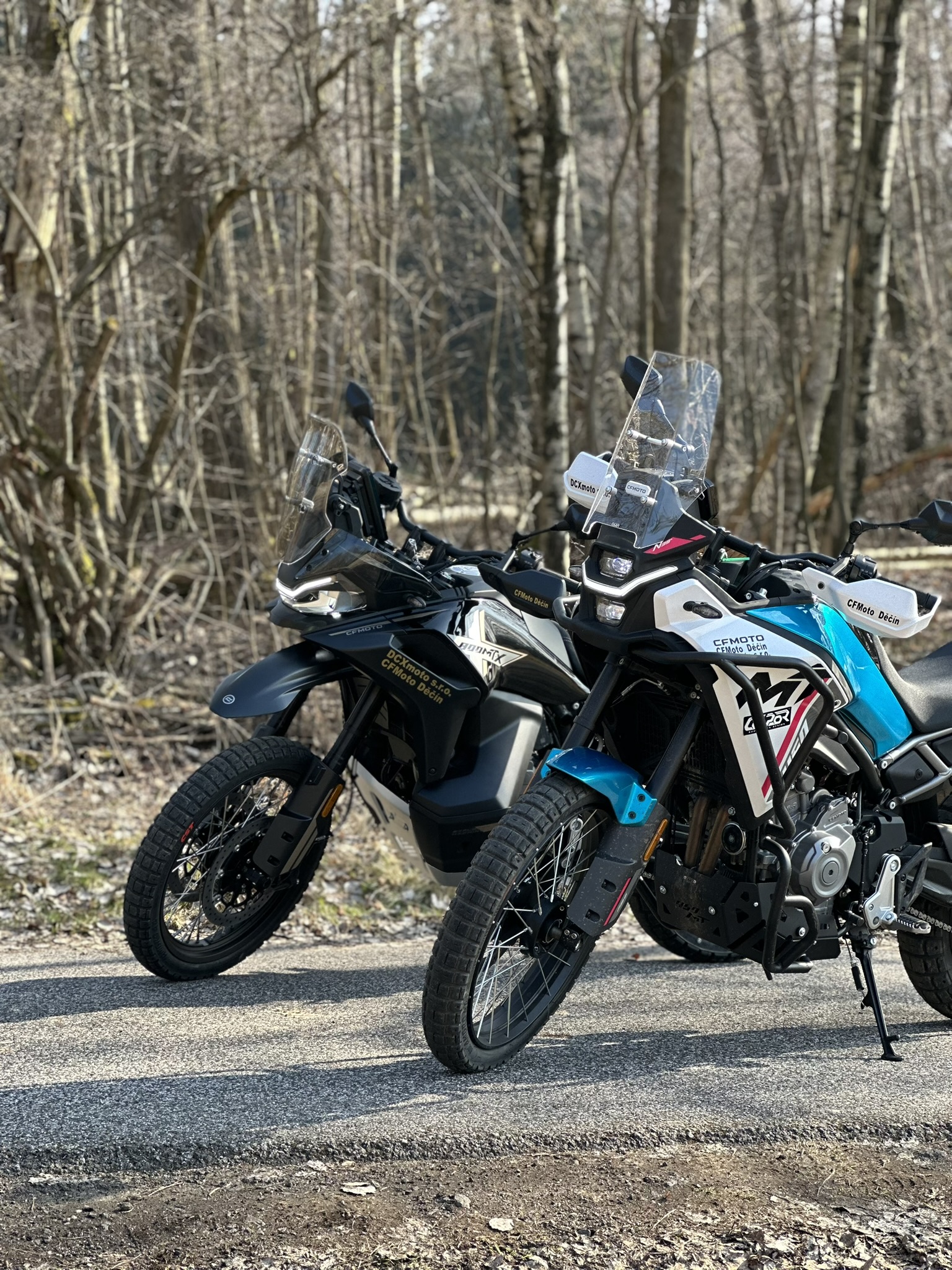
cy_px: 635
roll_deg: +3.2
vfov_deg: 25.3
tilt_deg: -3.5
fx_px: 2824
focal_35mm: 77
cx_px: 476
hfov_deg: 19.1
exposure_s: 1/121
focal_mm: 9
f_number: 2.8
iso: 40
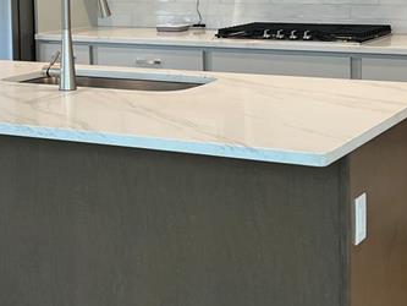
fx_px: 941
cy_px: 29
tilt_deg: -6.2
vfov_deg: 18.1
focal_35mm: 80
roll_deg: +0.8
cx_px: 147
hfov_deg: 24.3
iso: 100
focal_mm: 5.7
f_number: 1.5
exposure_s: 1/120
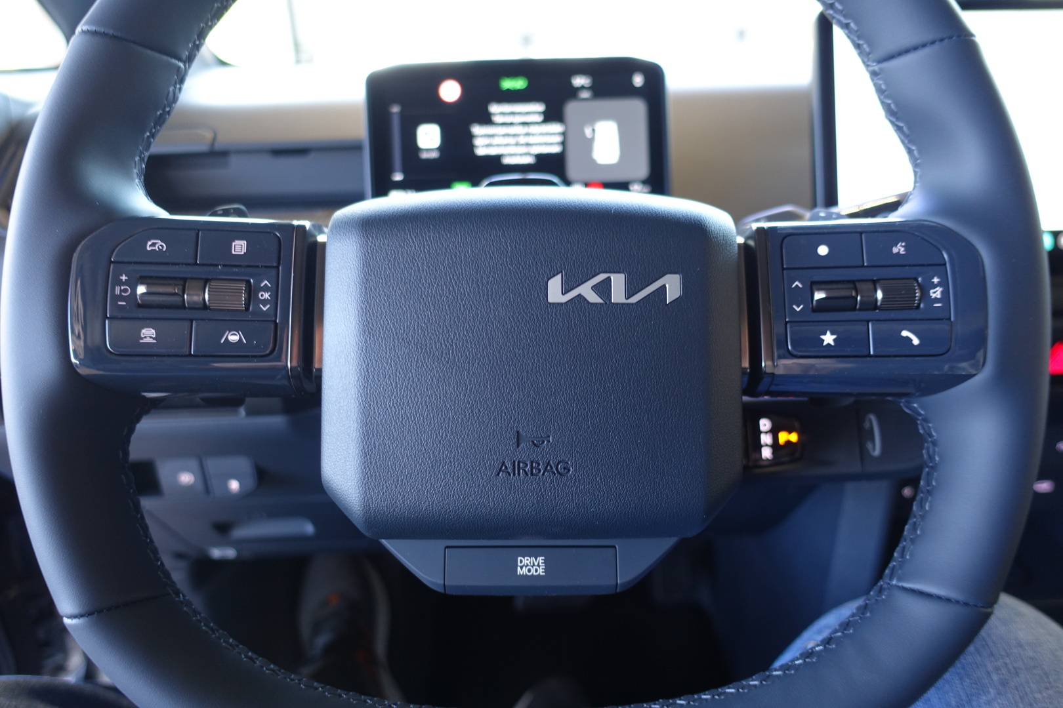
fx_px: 709
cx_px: 532
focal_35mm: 24
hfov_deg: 73.7
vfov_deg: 53.1
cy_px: 354
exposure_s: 1/30
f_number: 1.8
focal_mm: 8.8
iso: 200
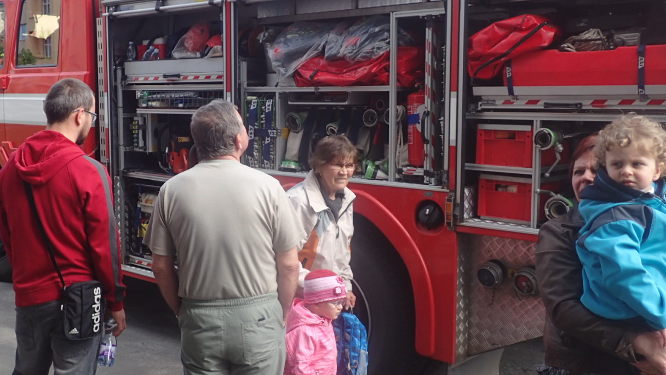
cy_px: 179
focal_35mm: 43
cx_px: 249
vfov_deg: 27.7
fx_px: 759
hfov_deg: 46.9
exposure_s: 1/500
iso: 100
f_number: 2.3
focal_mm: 5.5
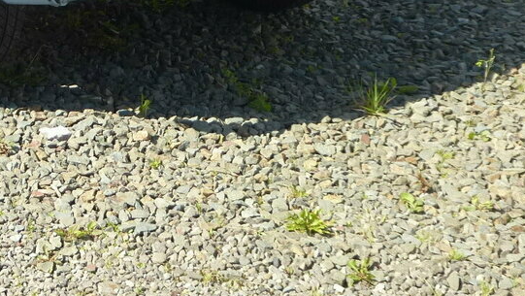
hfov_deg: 20.8
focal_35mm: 99
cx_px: -14
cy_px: -108
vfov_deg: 11.9
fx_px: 1379
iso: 100
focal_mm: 7.4
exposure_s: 1/400
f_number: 3.9
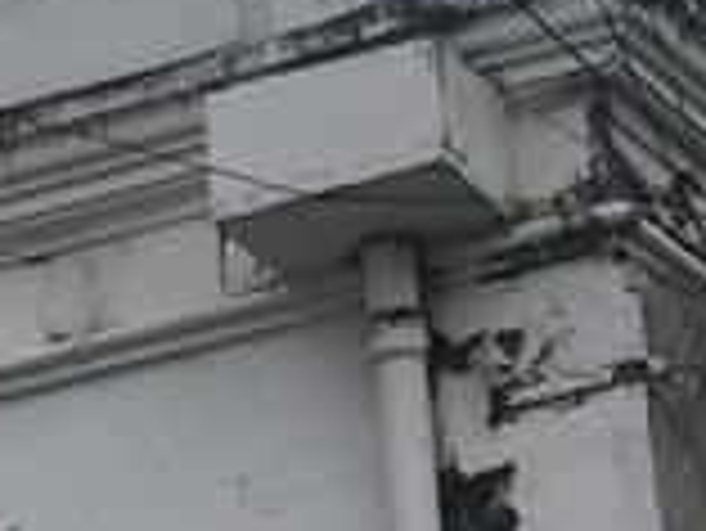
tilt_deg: +16.1
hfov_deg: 8.7
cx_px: -324
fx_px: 4531
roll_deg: +2.8
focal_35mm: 222
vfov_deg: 6.7
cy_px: 590
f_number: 2.2
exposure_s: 1/334
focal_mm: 4.15
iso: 25
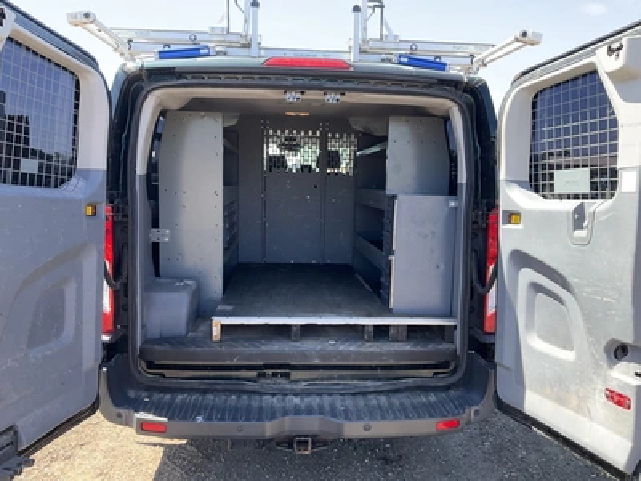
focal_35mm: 29
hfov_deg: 61.7
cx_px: 320
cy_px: 240
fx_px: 537
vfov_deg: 48.2
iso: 25
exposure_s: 1/250
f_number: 1.8
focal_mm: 3
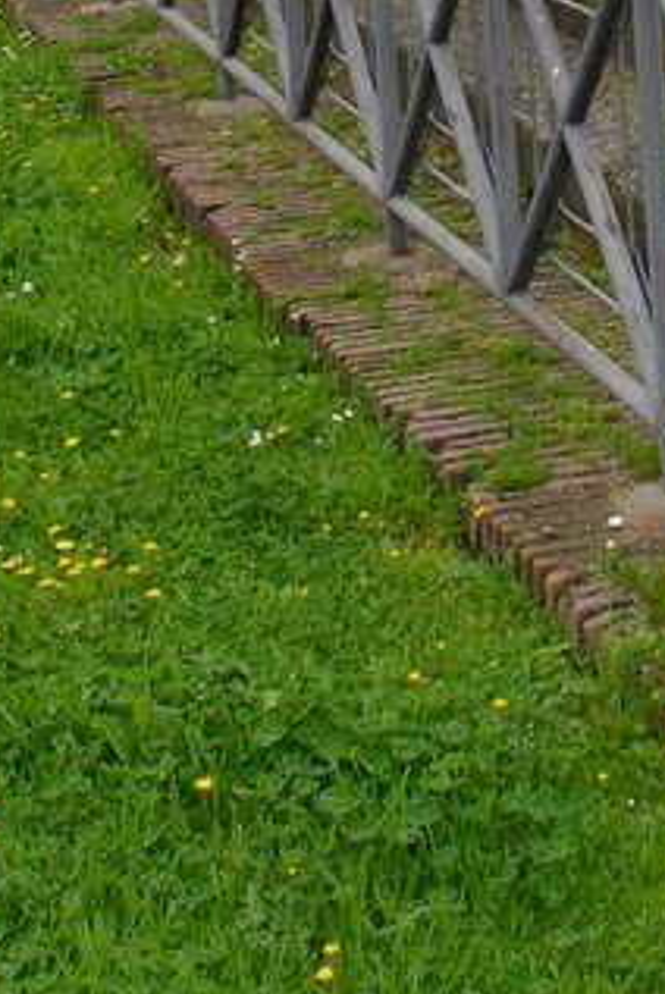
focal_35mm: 99
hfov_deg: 13.8
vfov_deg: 17.3
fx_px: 2737
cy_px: -723
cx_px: 270
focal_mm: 14
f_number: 5.6
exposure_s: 1/250
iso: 200
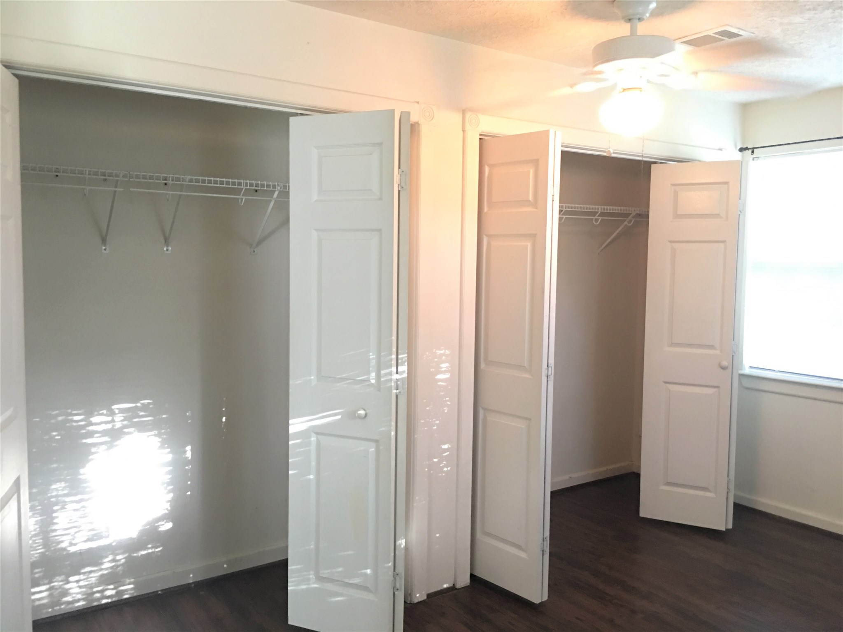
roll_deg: -1.0
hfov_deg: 61.7
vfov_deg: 48.2
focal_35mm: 29
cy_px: 316
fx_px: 706
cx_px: 422
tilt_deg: -3.9
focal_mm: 4.15
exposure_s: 1/4
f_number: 2.2
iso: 50
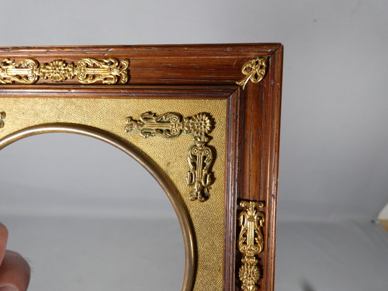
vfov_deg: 63.4
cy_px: 146
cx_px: 194
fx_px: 235
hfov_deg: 79.0
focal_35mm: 21
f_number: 2.8
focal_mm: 3.7
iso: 160
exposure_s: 1/125
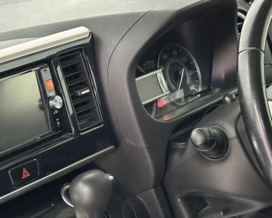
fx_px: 893
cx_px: 147
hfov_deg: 17.3
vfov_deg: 13.7
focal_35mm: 111
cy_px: 198
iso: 640
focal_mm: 6.86
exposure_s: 1/25
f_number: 1.78
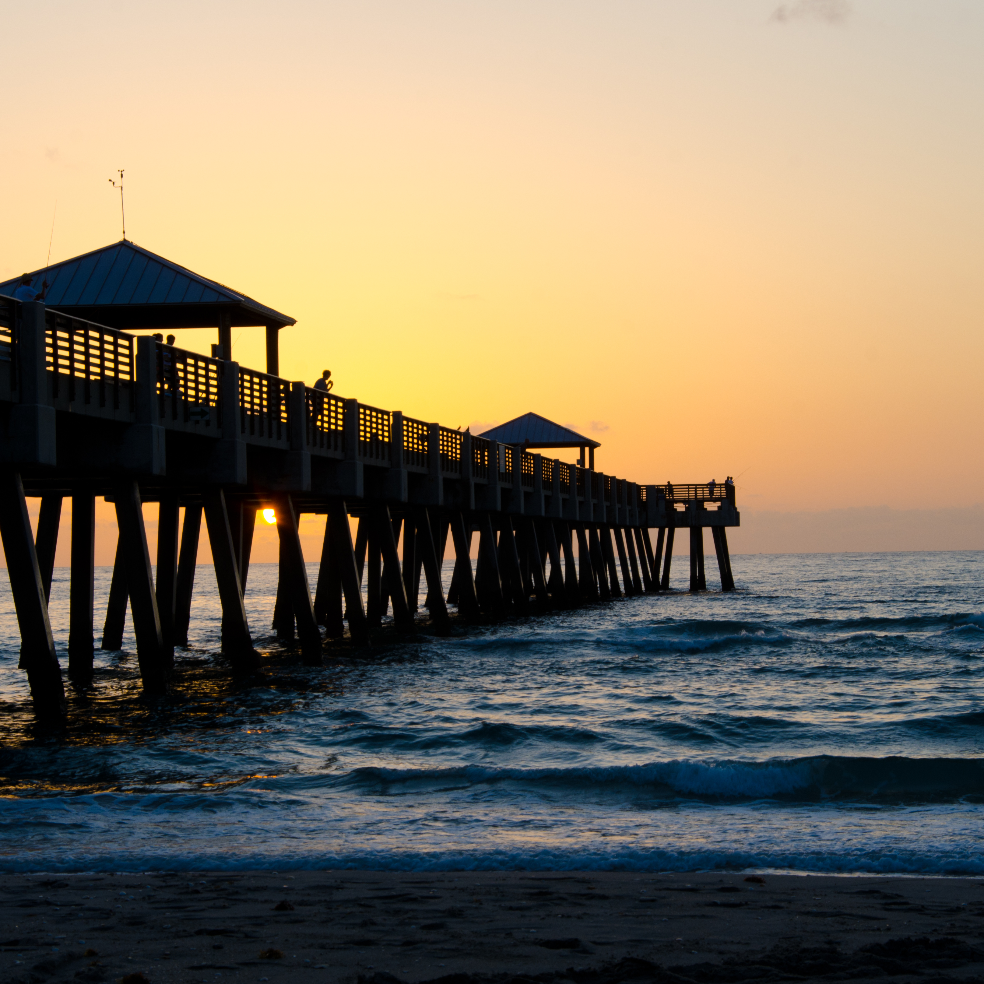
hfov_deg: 17.9
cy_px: 487
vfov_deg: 17.9
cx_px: 450
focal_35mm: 97
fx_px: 3120
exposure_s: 1/30
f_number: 13
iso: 100
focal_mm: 50
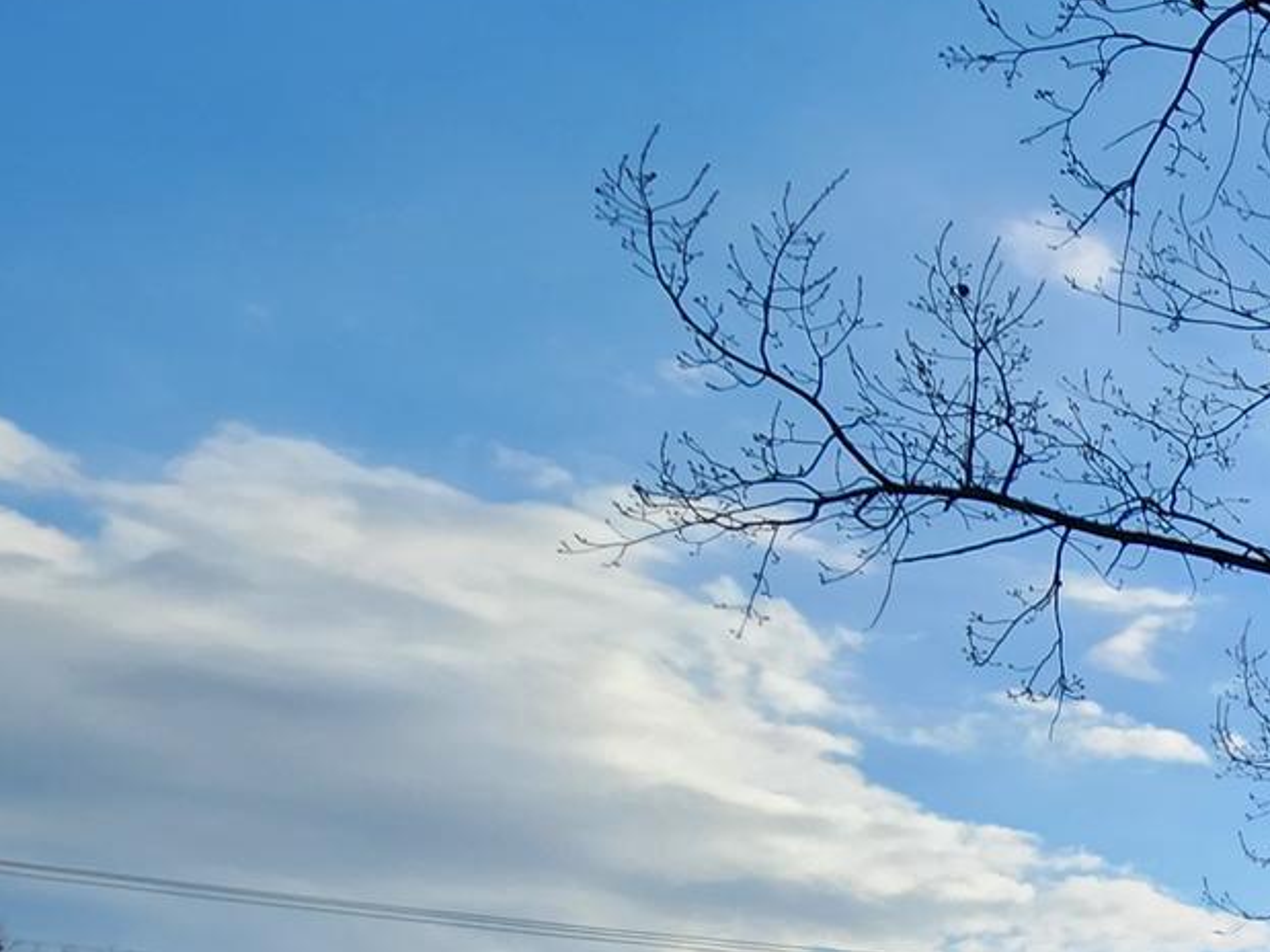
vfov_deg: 28.1
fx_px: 1577
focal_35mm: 43
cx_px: 2000
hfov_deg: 26.9
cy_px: 1219
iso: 50
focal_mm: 2.2
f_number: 2.2
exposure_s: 1/1488
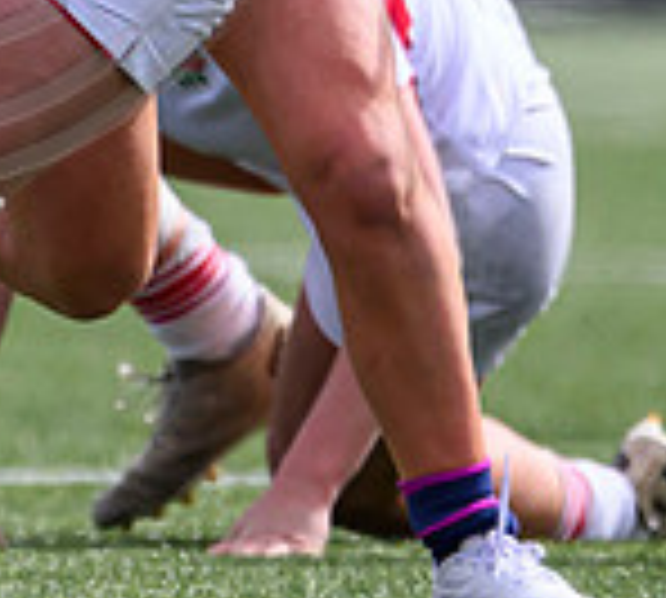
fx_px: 77001
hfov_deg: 0.5
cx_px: 162
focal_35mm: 3721
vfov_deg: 0.4
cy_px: -413
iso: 500
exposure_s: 1/3200
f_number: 4
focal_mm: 560
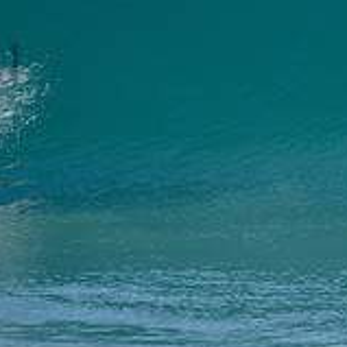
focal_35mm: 1554
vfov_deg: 1.1
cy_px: 34
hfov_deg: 1.1
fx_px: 17624
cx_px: -212
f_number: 5.6
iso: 180
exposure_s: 1/2000
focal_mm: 500
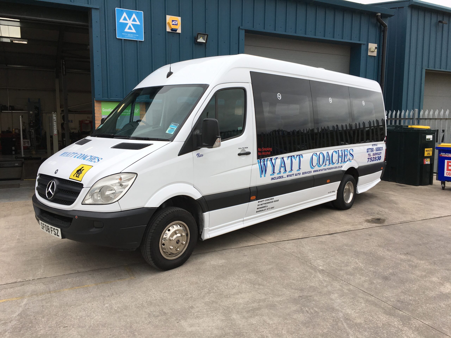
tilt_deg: -5.3
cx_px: 226
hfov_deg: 61.7
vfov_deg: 48.2
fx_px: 378
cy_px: 169
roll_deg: -0.2
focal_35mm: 29
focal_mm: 4.15
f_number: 2.2
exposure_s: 1/484
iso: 25
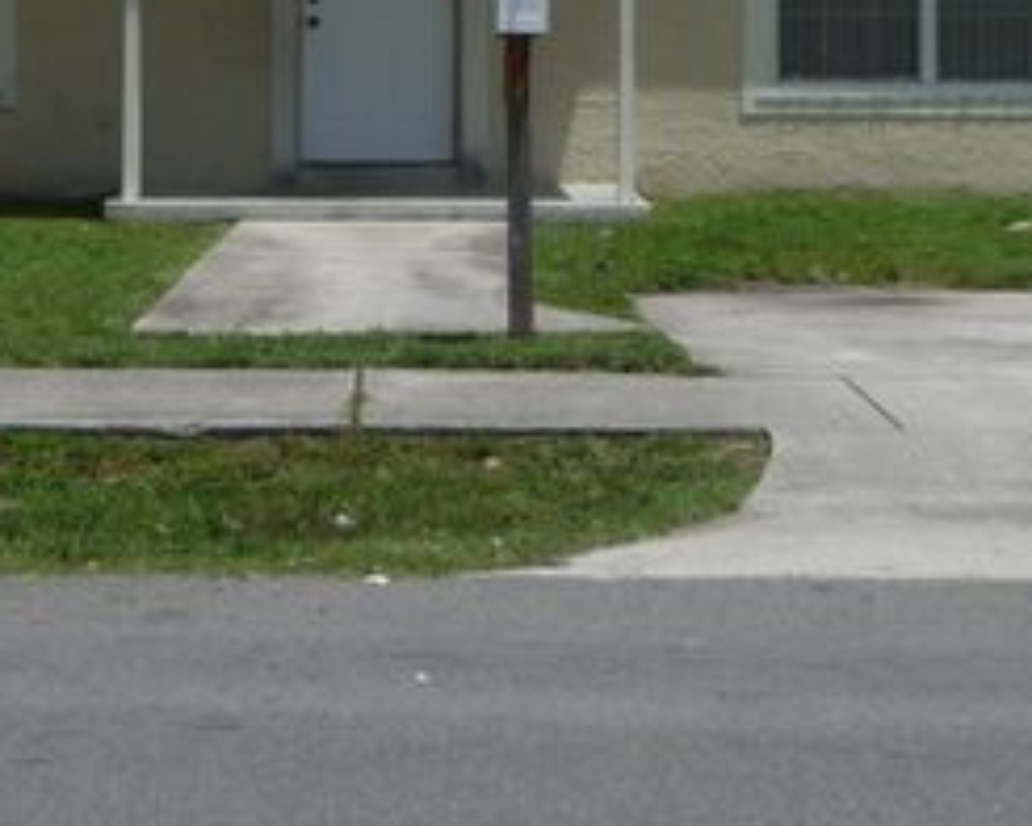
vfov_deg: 13.3
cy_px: 69
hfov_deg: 16.7
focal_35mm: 115
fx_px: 3514
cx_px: 399
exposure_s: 1/1000
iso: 100
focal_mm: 9.8
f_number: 4.4
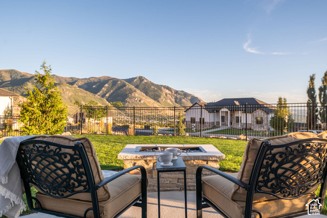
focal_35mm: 24
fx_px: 221
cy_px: 109
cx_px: 164
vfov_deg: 52.5
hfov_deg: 73.0
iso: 100
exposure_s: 1/500
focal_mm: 24
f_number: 5
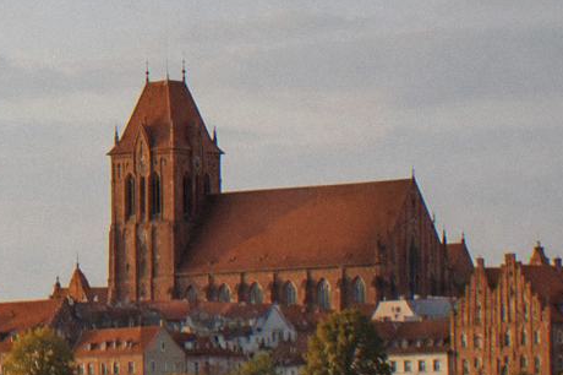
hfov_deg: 22.4
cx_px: -11
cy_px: 338
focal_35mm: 87
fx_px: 1360
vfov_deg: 15.5
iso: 200
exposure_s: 1/320
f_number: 5.6
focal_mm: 40
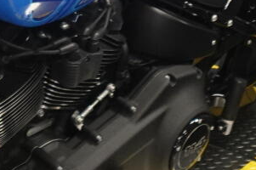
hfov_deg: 15.4
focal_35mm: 133
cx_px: 121
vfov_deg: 10.1
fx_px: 945
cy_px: -36
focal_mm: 7.6
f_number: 2
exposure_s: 1/80
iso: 640
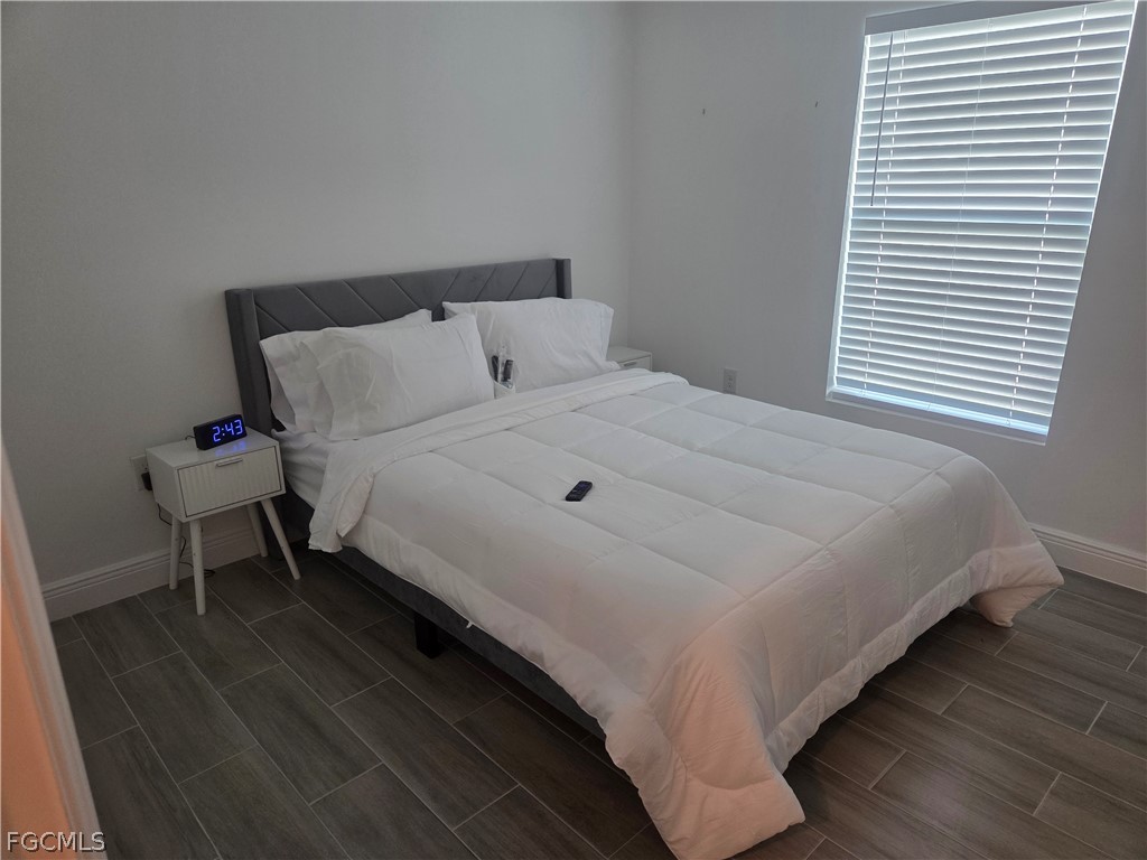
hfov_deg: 73.9
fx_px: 762
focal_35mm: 23
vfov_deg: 58.9
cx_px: 574
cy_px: 430
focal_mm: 5.4
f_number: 1.8
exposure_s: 1/120
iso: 250
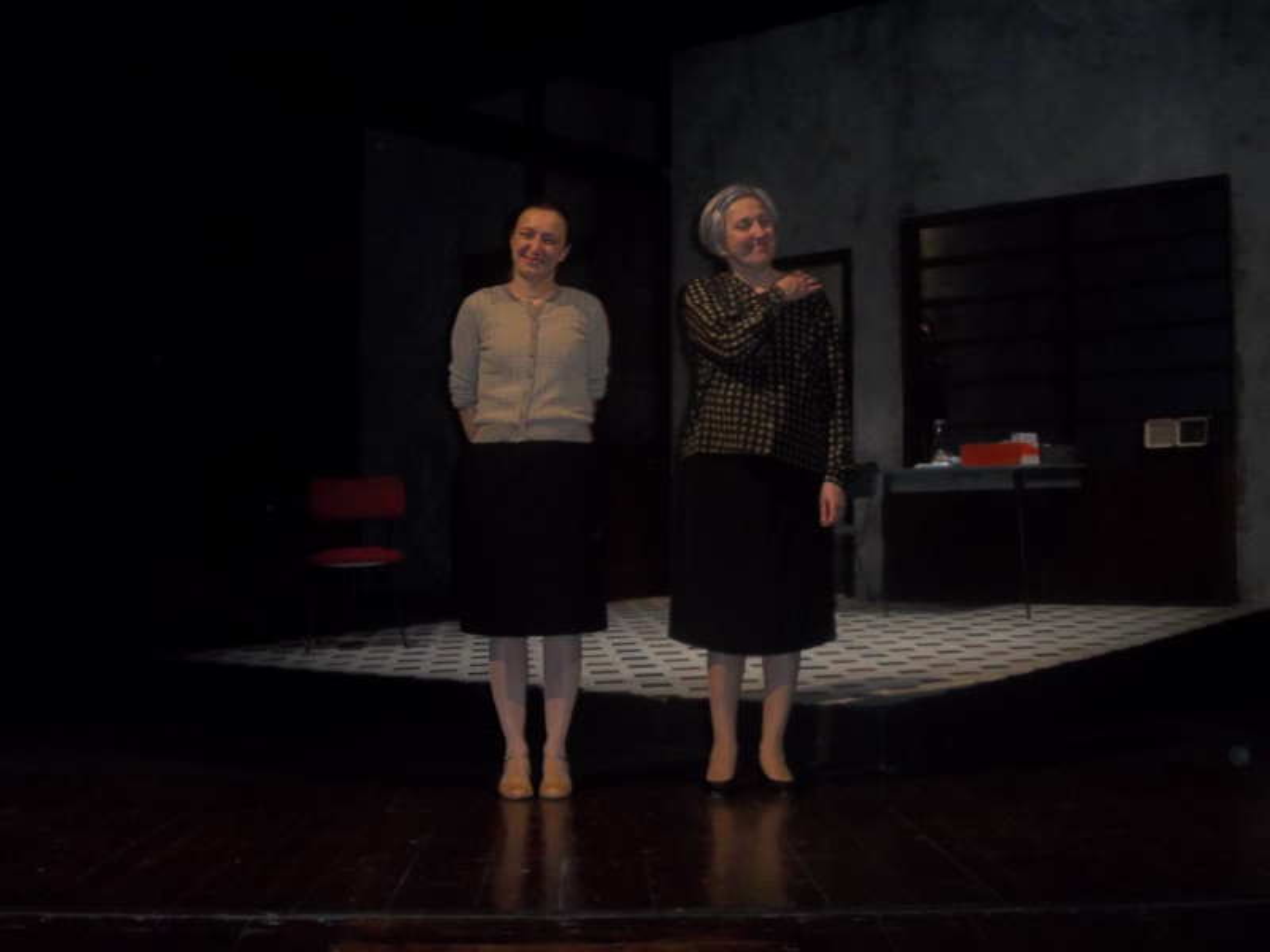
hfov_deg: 42.9
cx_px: 635
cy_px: 476
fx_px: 1614
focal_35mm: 44
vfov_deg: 32.9
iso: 320
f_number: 4.5
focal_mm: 7.8
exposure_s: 1/40
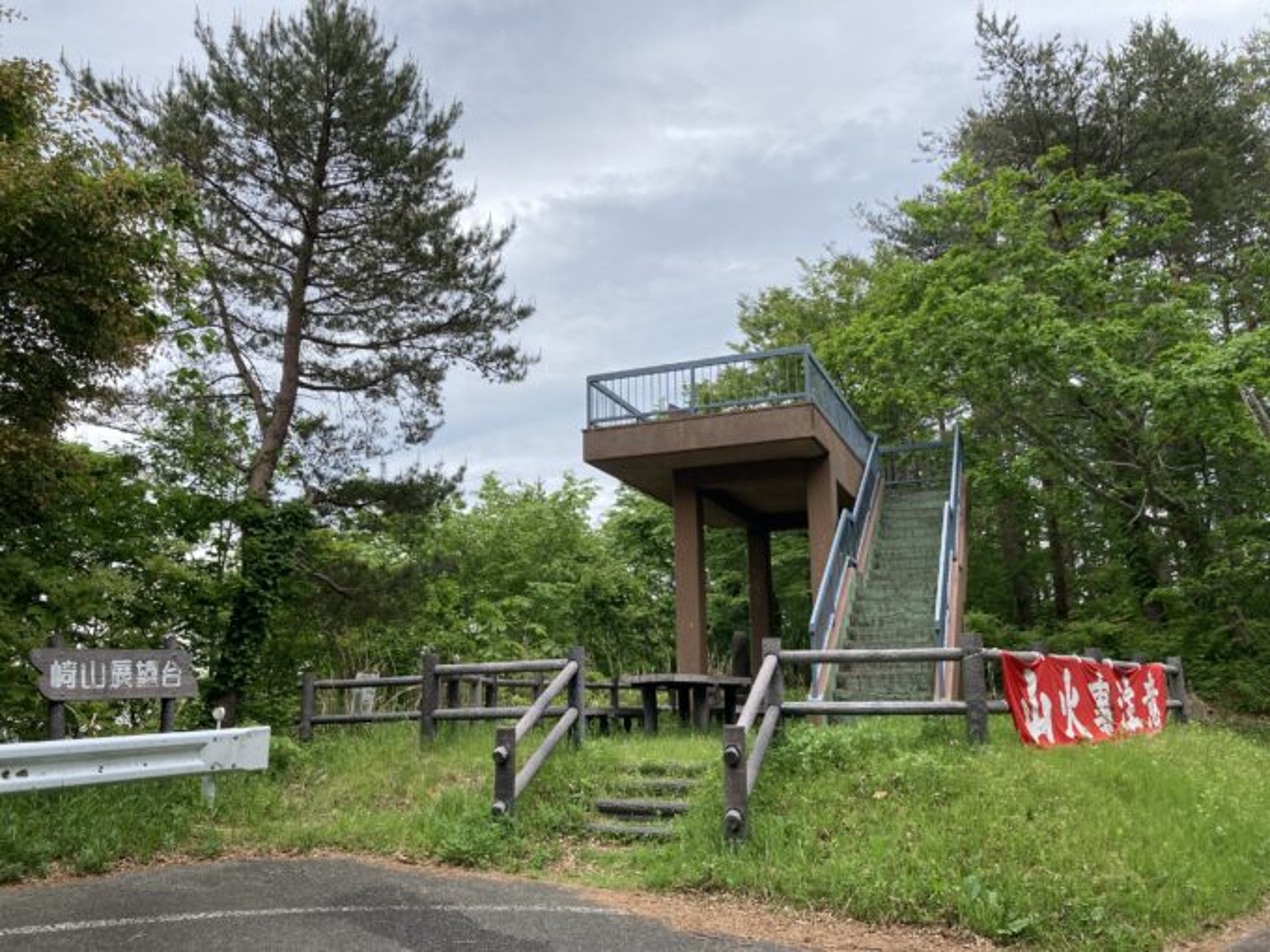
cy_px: 476
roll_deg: +0.8
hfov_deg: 63.4
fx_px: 1027
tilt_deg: +13.5
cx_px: 635
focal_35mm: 28
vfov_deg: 49.7
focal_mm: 3.99
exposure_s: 1/1171
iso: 20
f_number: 1.8
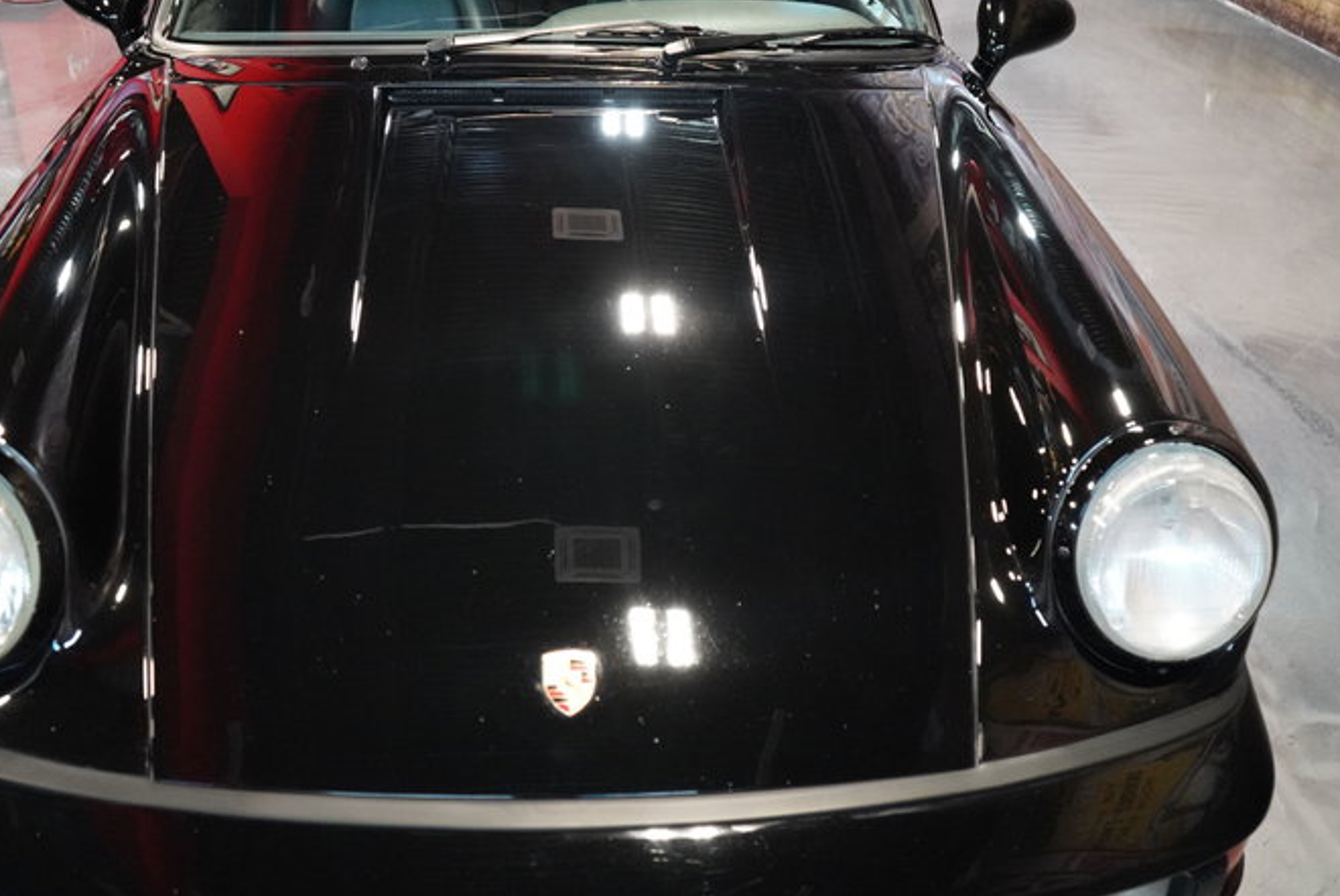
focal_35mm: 36
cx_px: 618
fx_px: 1341
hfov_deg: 53.0
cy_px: 508
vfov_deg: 36.9
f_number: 3.5
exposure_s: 1/60
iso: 12800
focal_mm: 31
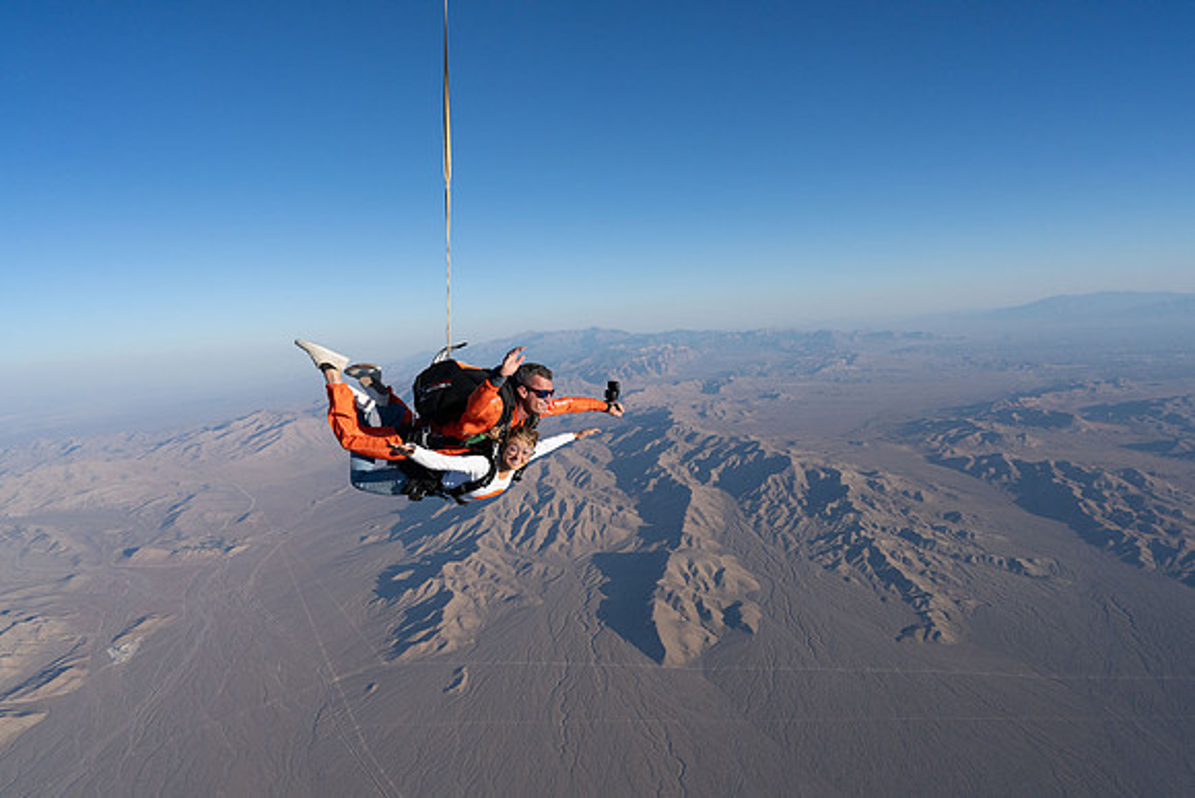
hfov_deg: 73.7
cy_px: 399
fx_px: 797
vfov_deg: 53.2
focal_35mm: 24
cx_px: 598
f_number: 9
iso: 800
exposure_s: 1/2000
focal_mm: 24
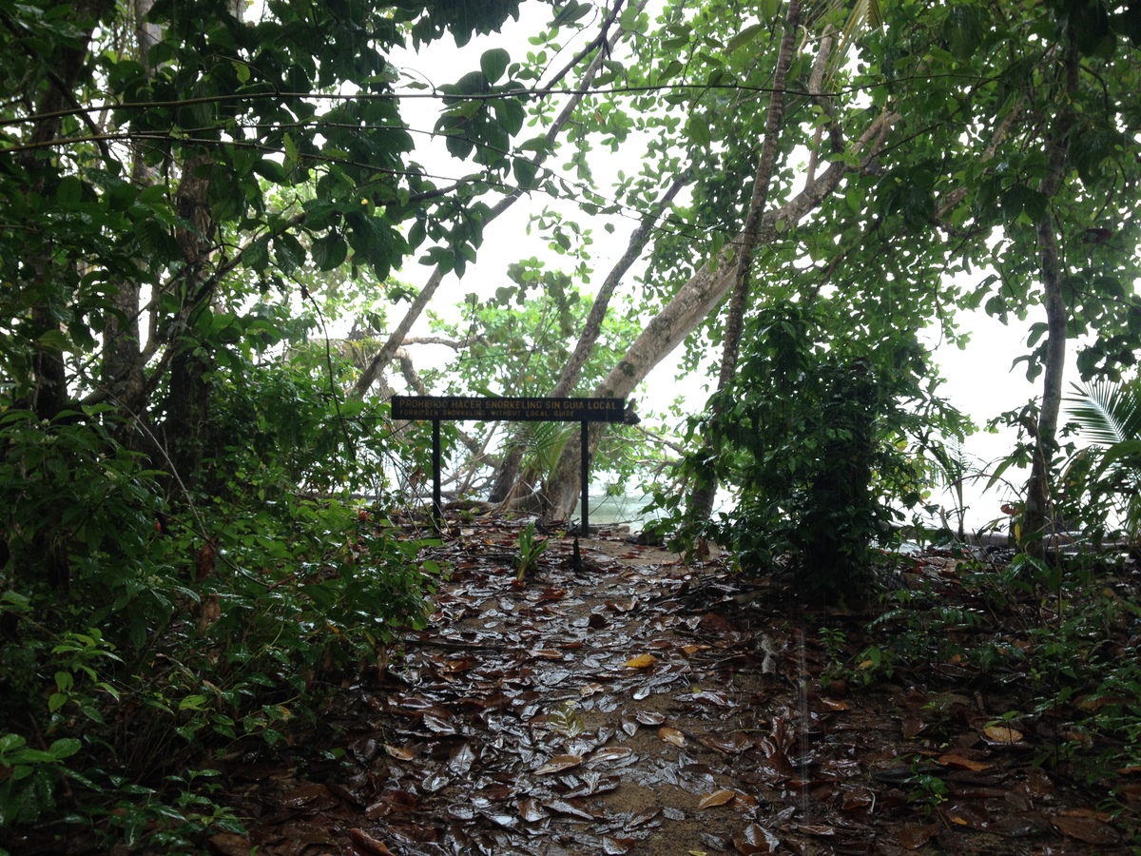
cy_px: 428
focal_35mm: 35
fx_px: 1154
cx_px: 570
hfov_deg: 52.6
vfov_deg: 40.7
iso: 50
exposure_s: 1/120
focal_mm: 4.28
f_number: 2.4
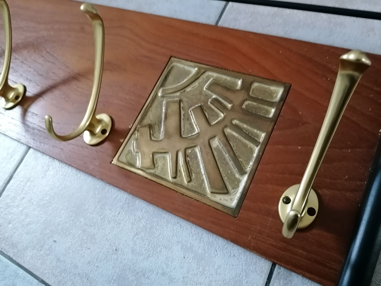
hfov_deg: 65.3
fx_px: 297
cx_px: 190
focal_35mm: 27
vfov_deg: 51.4
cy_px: 143
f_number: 1.8
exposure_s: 1/16.7
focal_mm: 4.75
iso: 640
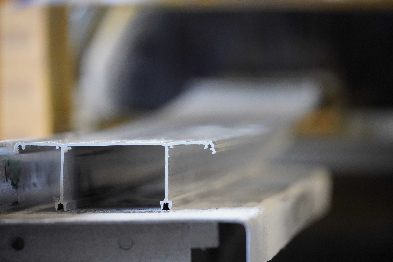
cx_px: 196
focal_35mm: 525
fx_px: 5731
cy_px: 131
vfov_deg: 2.6
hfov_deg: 3.9
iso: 6400
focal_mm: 350
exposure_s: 1/200
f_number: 6.3
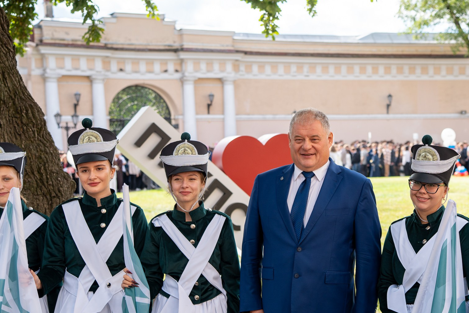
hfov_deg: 33.6
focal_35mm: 59
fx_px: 769
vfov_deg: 22.7
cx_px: 322
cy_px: 250
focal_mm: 35
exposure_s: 1/800
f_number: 2.8
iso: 125
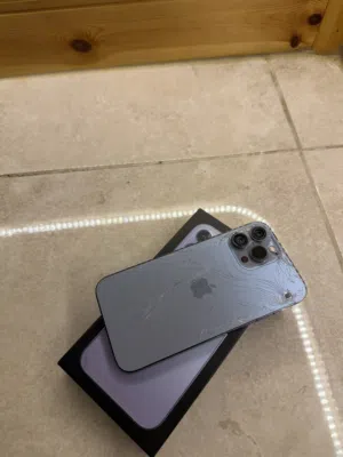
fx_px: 317
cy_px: 228
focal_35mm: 24
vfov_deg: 71.6
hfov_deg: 56.8
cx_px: 172
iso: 64
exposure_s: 1/100
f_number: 1.78
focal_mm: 6.76
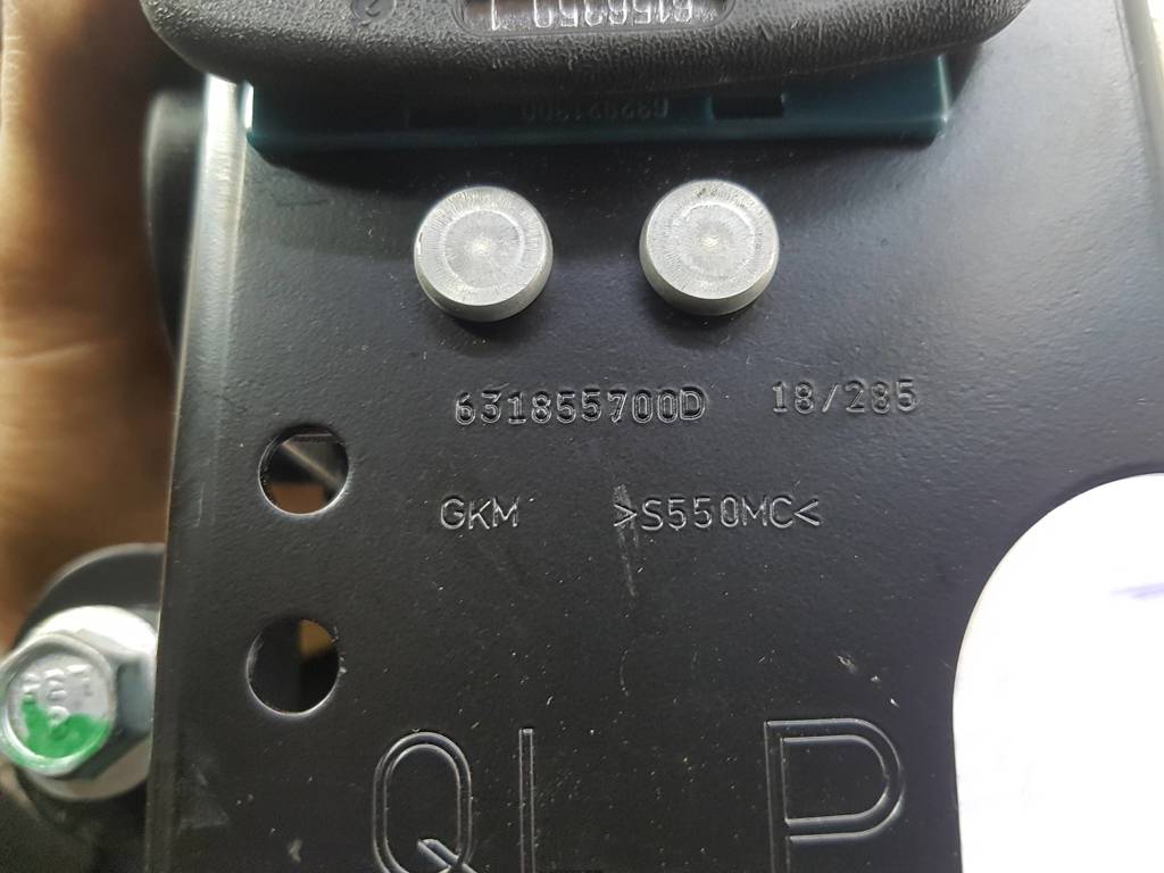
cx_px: 582
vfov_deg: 53.1
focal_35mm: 26
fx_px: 874
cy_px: 436
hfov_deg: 67.3
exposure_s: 1/100
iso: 200
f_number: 1.7
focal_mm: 4.2
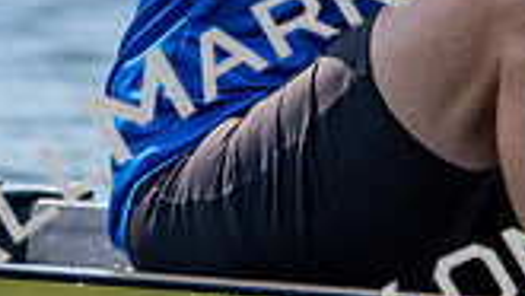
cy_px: -167
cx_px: 528
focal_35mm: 911
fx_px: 12688
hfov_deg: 2.4
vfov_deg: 1.3
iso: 400
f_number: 5.6
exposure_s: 1/2000
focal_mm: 248
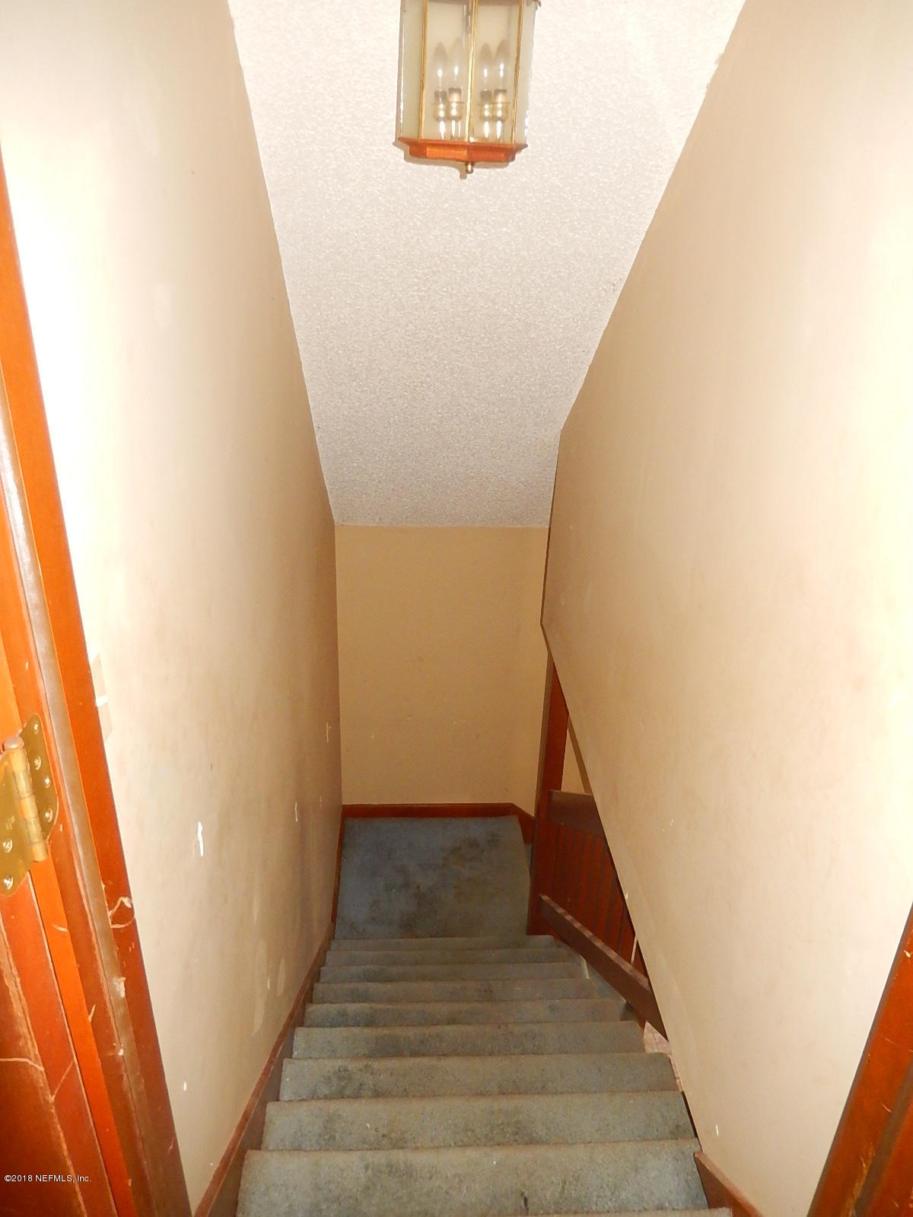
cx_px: 456
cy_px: 608
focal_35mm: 25
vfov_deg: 69.4
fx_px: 879
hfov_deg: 54.9
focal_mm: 4.5
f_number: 3.4
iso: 500
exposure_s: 1/30
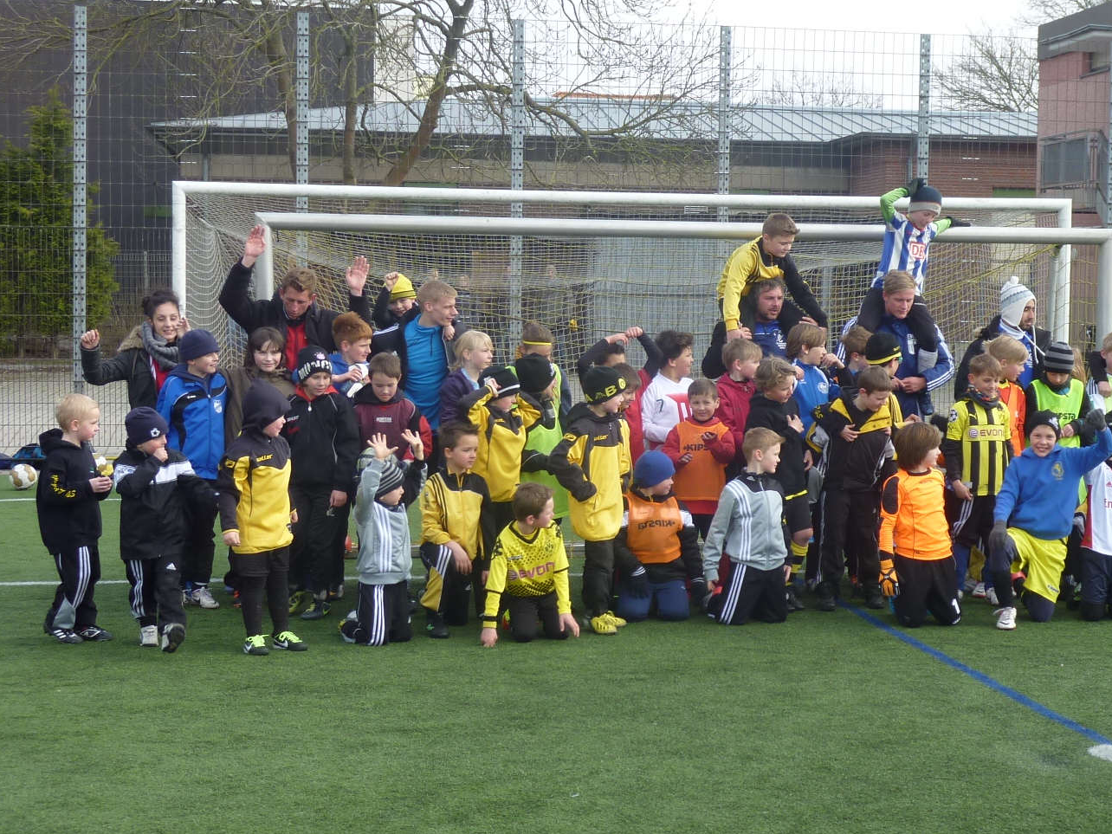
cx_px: 719
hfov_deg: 28.8
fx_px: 2152
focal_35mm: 67
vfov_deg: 21.9
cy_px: 436
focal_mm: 7.6
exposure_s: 1/160
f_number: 4.1
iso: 80
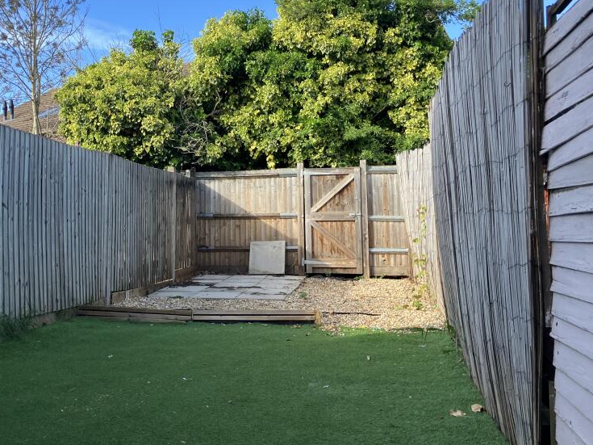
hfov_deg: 47.3
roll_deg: -0.5
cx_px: 214
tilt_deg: +3.7
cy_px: 186
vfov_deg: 36.7
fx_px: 668
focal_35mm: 39
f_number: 1.8
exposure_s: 1/486
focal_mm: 3.99
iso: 32
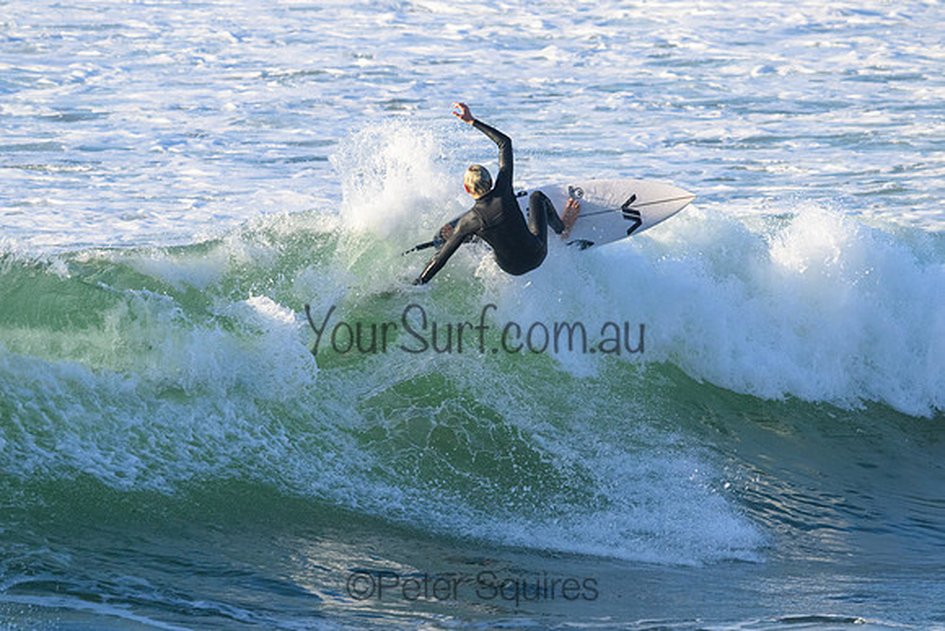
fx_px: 11027
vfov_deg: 3.3
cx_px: 472
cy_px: 316
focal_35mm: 420
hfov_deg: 4.9
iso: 3600
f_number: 11
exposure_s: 1/2000
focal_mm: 420
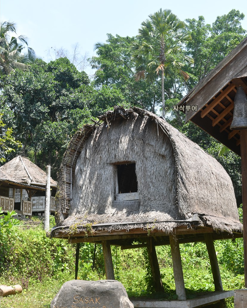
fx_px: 503
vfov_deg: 34.0
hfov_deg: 27.6
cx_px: 125
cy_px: 183
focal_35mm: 55
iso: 200
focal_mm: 48
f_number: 8
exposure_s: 1/250
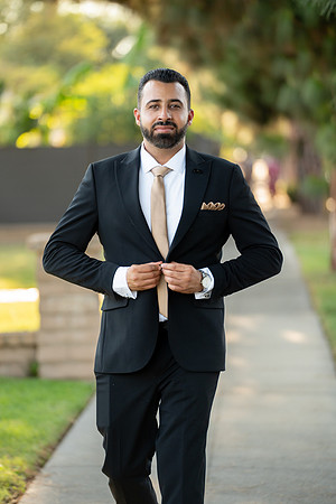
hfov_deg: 9.3
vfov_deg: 13.9
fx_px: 2072
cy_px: 252
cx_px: 168
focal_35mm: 148
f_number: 2.8
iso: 320
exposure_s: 1/500
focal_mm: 148
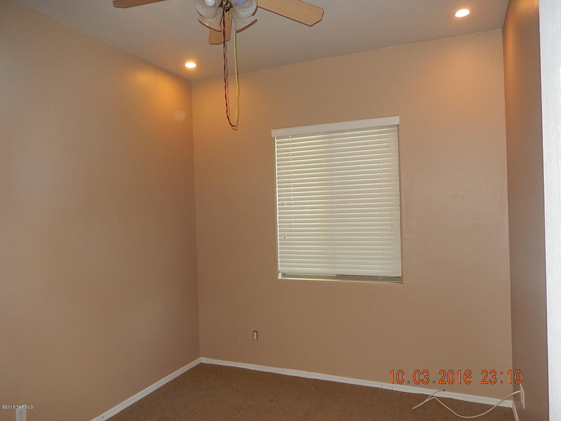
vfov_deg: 54.9
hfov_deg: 69.4
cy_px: 210
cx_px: 280
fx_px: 405
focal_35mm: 25
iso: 200
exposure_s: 1/30
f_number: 3.4
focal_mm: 4.5
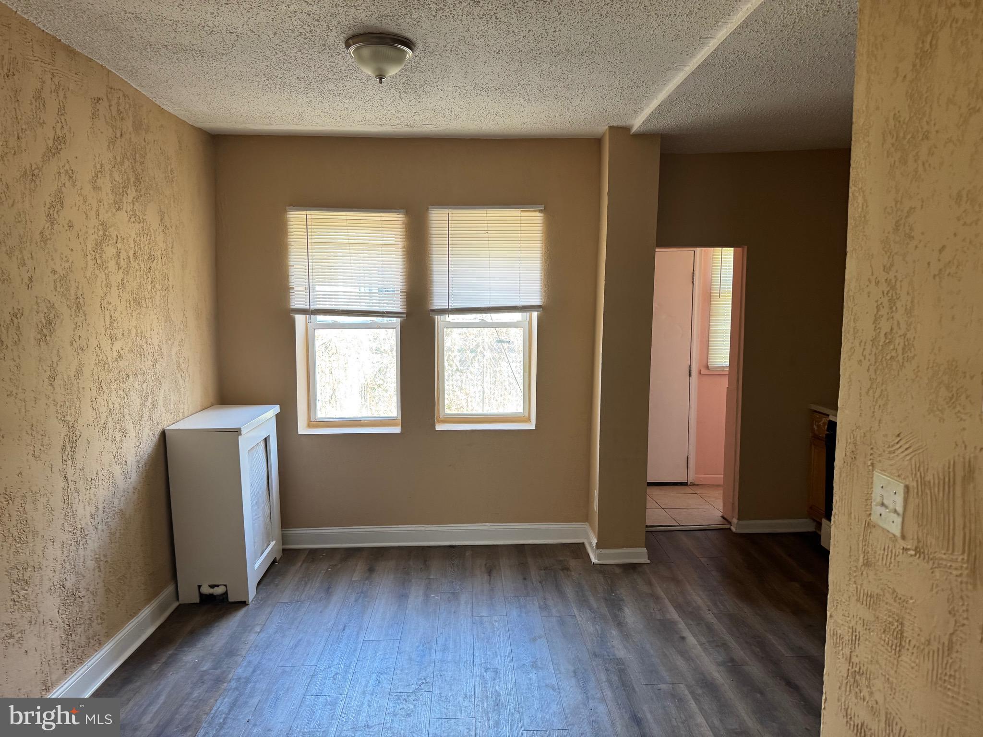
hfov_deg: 71.6
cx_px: 492
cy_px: 368
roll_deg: +0.3
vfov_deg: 56.8
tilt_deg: -7.1
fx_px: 682
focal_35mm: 24
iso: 200
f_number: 1.78
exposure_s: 1/71
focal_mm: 6.76
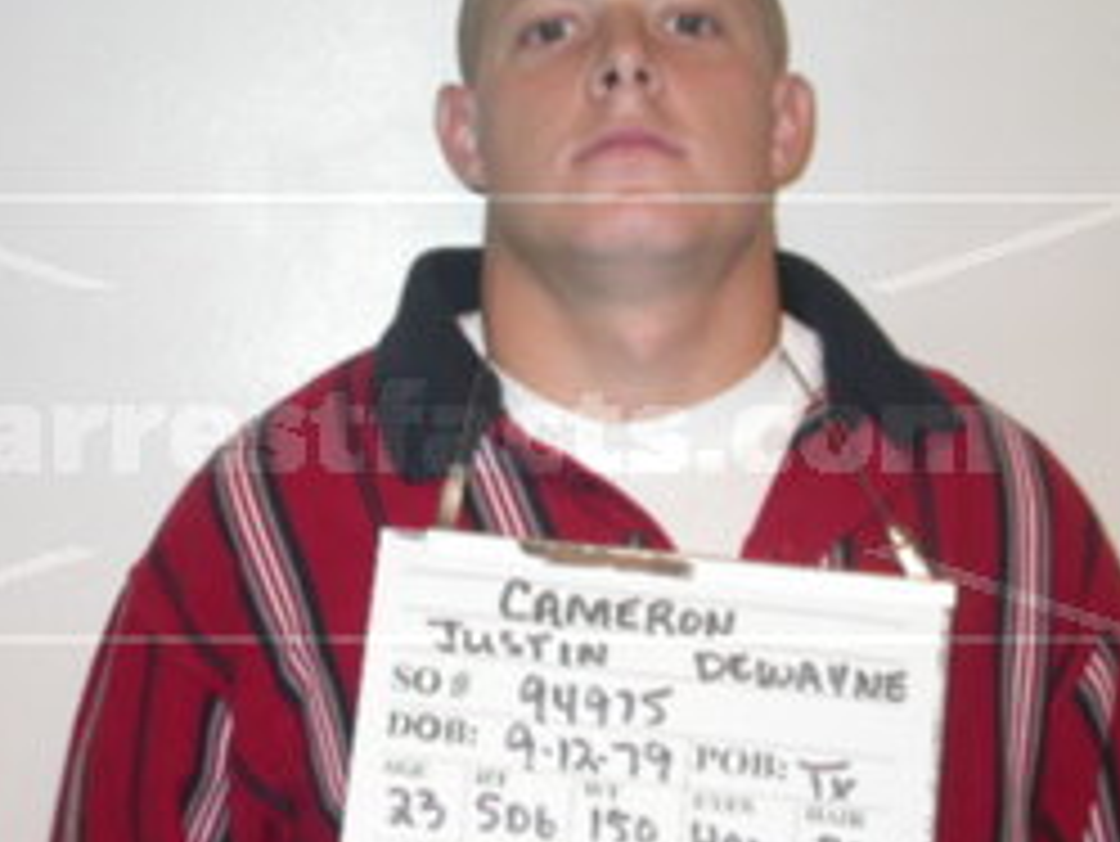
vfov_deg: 16.4
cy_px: 421
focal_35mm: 90
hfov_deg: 21.7
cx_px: 484
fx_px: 2913
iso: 100
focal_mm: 13.5
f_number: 3.2
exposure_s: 1/60.3
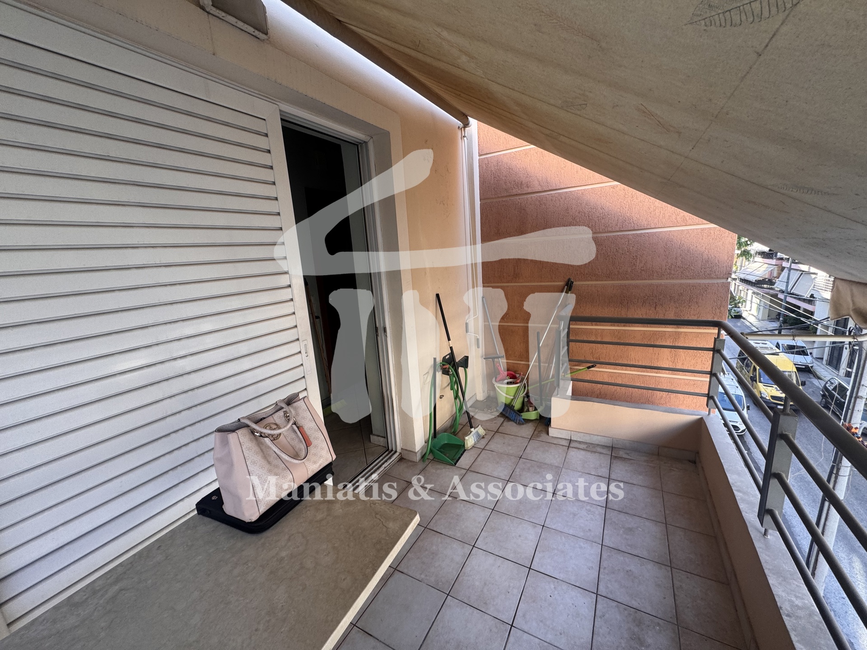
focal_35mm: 14
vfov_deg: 85.7
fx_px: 351
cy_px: 325
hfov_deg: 102.1
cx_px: 434
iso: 80
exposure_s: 1/99
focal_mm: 2.22
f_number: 2.2
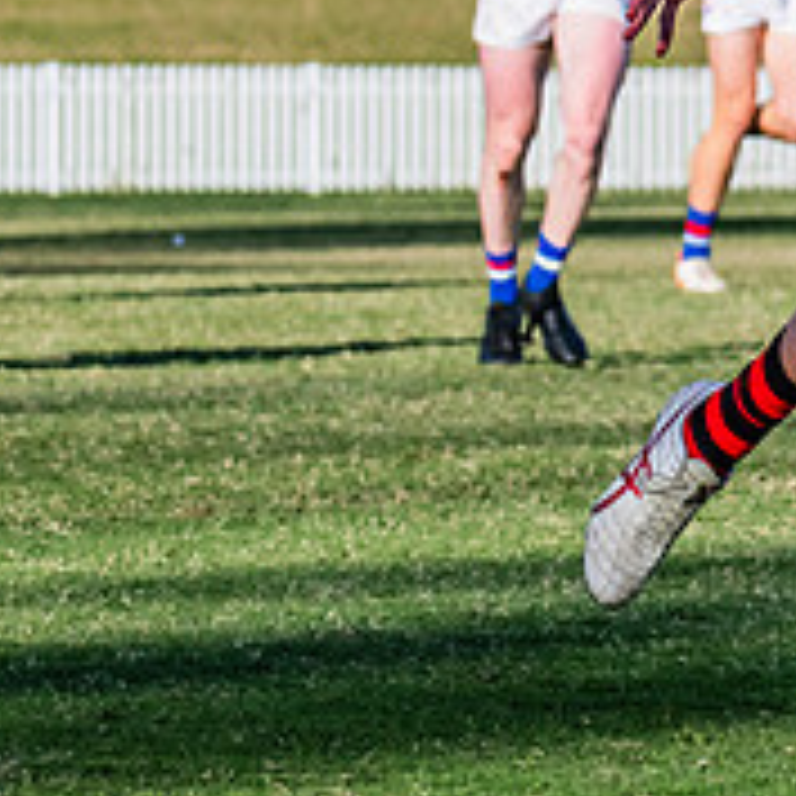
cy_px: 64
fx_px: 14153
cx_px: 1142
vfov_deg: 3.2
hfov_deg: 3.2
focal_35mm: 544
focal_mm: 170
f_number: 9
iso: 800
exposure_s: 1/1600
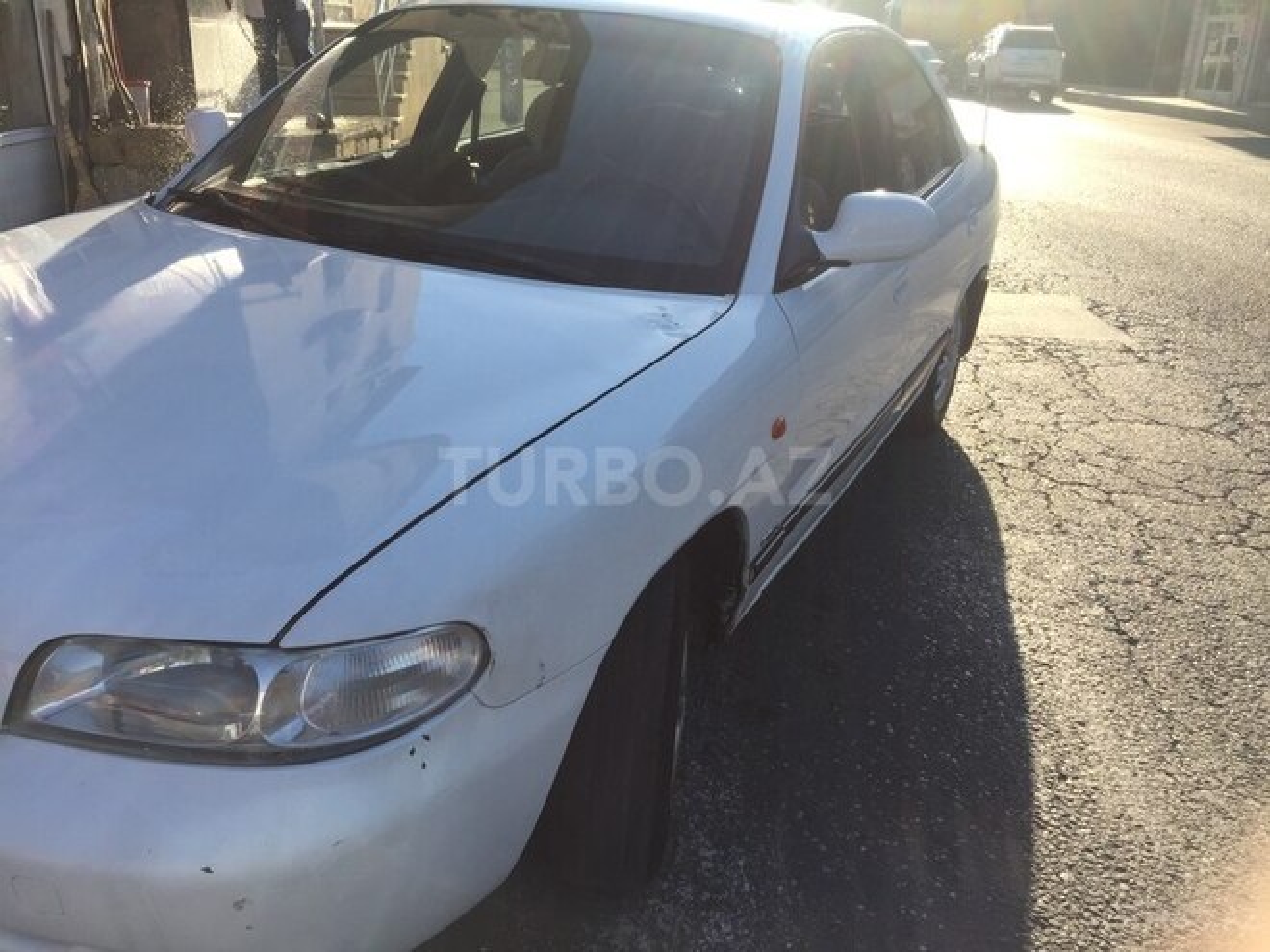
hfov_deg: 61.7
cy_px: 476
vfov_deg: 48.2
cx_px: 635
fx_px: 1064
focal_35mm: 29
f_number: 2.2
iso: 32
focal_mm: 4.15
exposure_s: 1/989
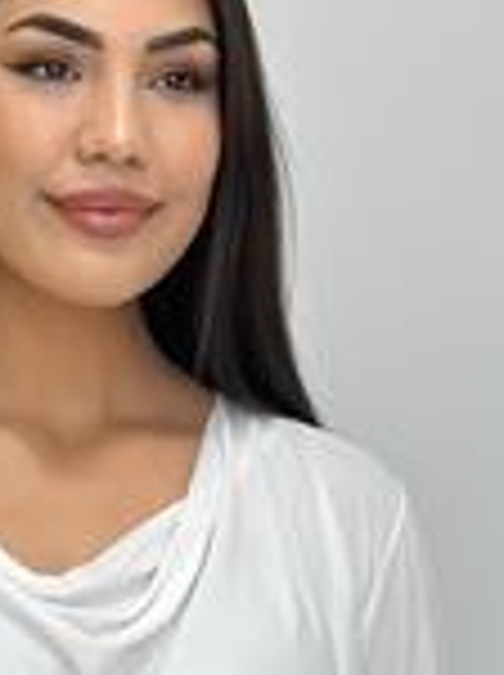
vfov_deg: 11.3
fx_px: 3329
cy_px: 830
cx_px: -135
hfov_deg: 8.5
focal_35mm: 171
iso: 64
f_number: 1.78
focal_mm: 6.86
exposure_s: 1/154
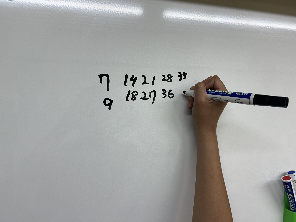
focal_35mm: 26
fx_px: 222
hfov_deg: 67.3
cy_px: 111
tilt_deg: -1.2
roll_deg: -0.5
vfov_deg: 53.1
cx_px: 148
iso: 32
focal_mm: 5.7
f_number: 1.5
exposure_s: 1/103
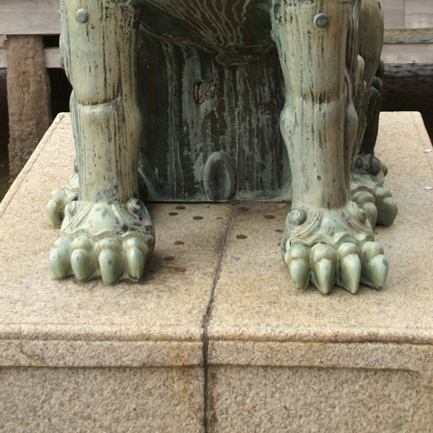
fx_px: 1359
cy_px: -92
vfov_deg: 17.3
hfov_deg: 18.1
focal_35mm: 96
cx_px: 183
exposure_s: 1/160
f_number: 5
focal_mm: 28
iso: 100
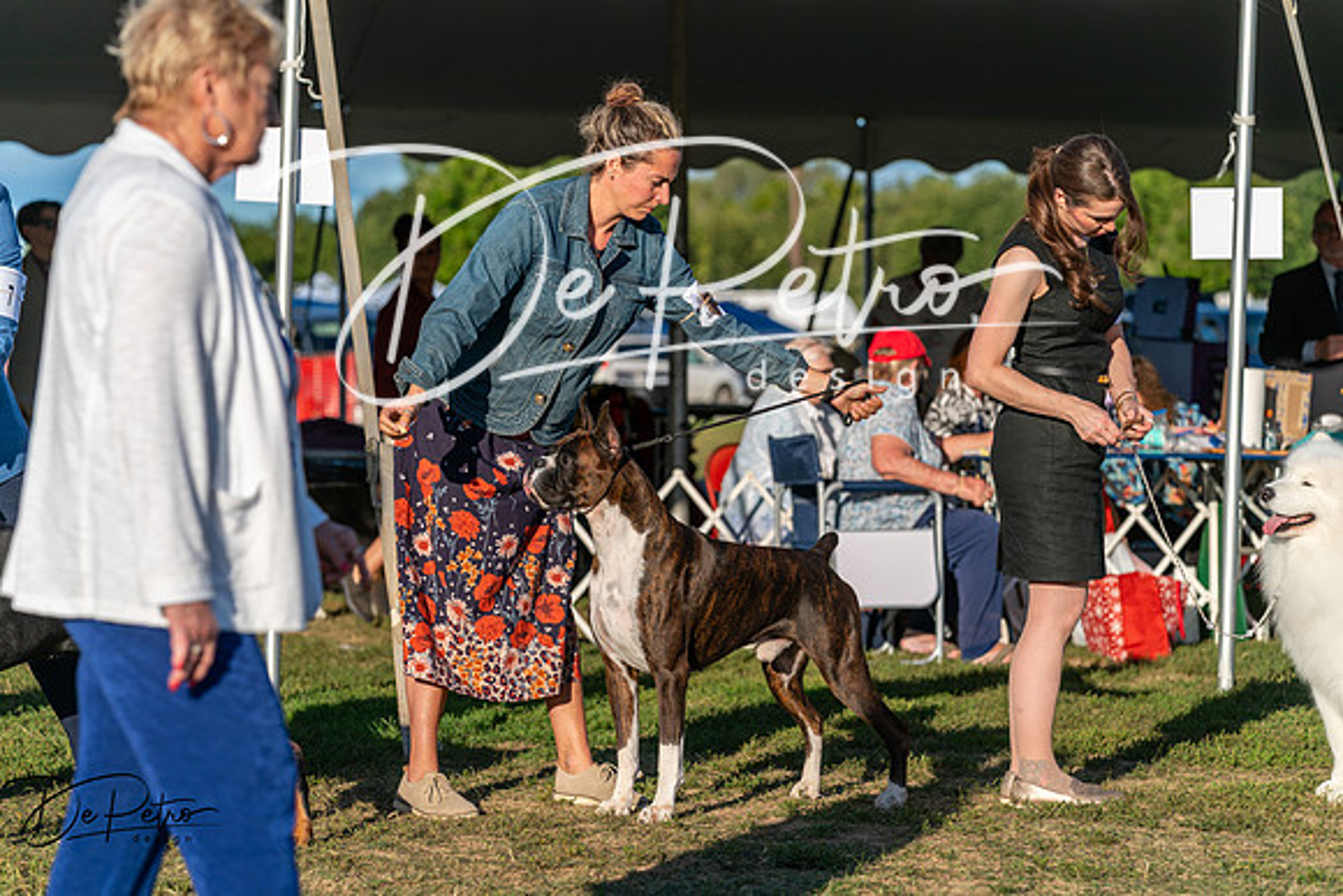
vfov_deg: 10.8
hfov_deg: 16.1
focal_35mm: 127
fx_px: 4739
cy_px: 448
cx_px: 672
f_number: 4.5
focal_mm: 127
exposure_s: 1/1250
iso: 125
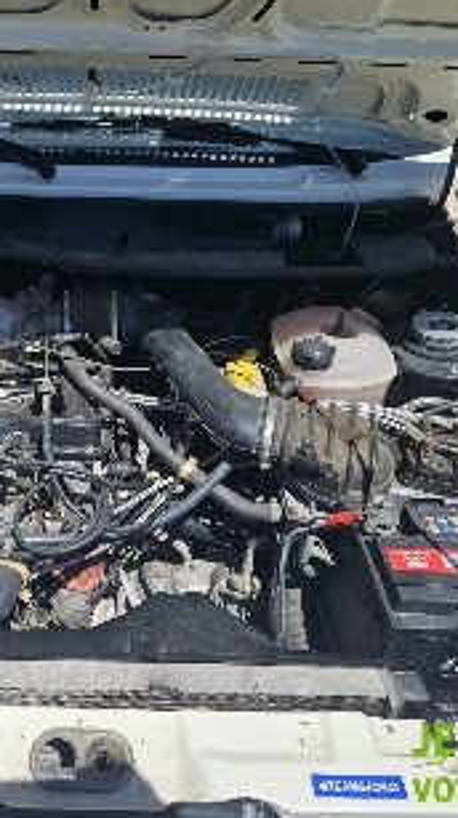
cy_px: 408
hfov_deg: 33.1
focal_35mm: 34
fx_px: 736
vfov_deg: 58.1
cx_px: 64
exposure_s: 1/2296
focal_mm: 5.4
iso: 25
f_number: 1.8
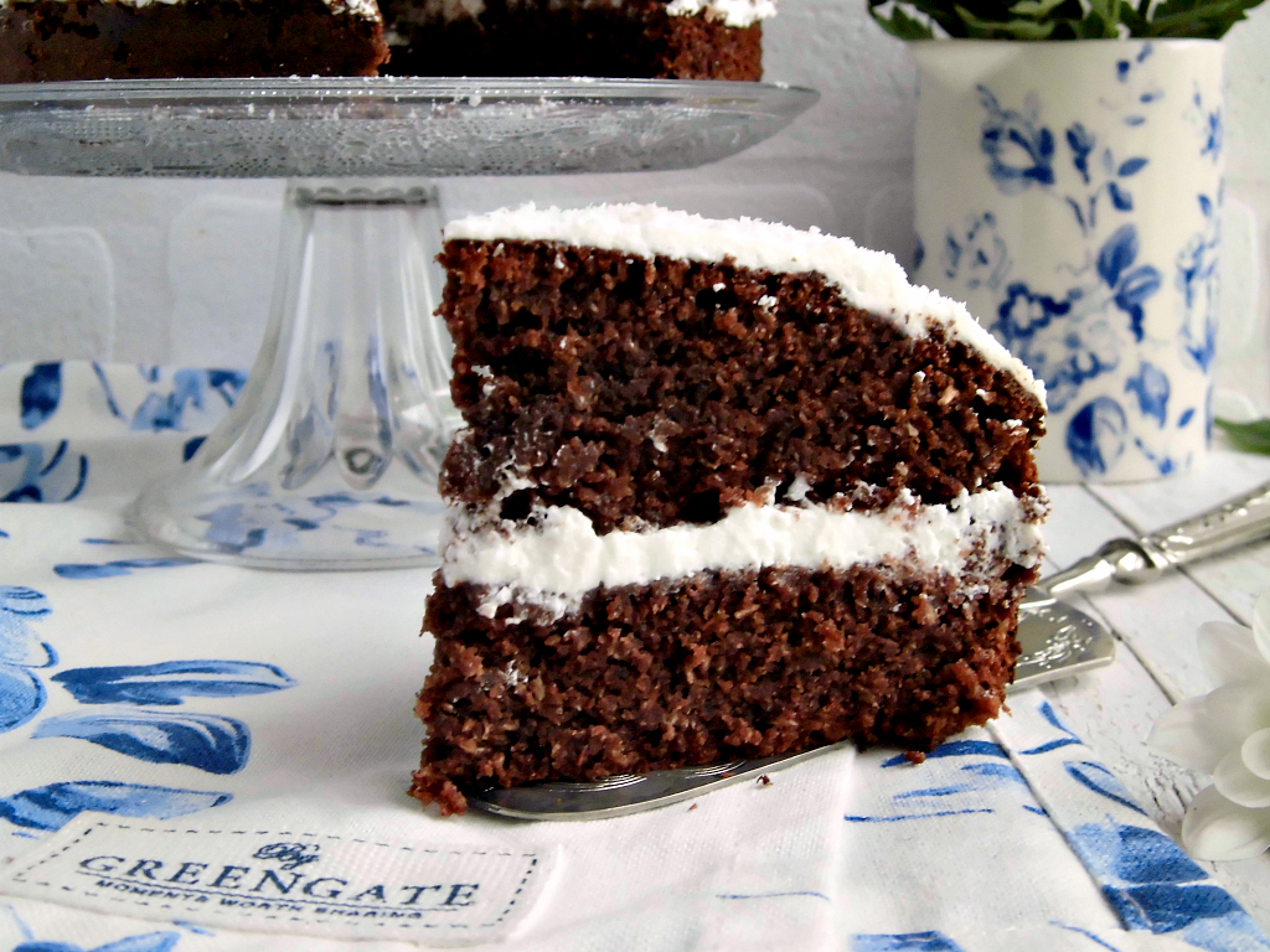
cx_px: 635
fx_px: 1724
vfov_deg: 30.9
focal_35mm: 47
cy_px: 476
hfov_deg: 40.4
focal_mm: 8.3
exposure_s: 1/60
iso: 200
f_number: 3.4
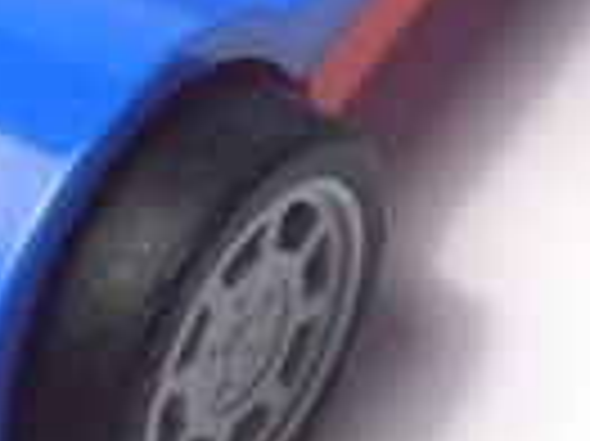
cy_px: 70
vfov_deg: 5.8
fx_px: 4342
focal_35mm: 255
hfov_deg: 7.7
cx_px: 766
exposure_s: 1/60
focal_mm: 6.61
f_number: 3.9
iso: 80
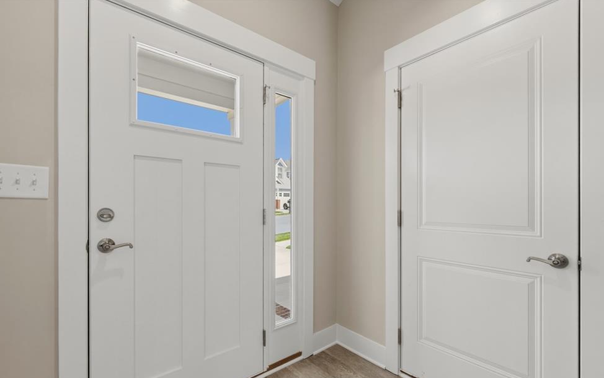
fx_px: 247
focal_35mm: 15
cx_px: 293
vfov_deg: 74.6
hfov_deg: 101.4
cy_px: 210
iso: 640
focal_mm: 14
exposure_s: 1/160
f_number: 5.6
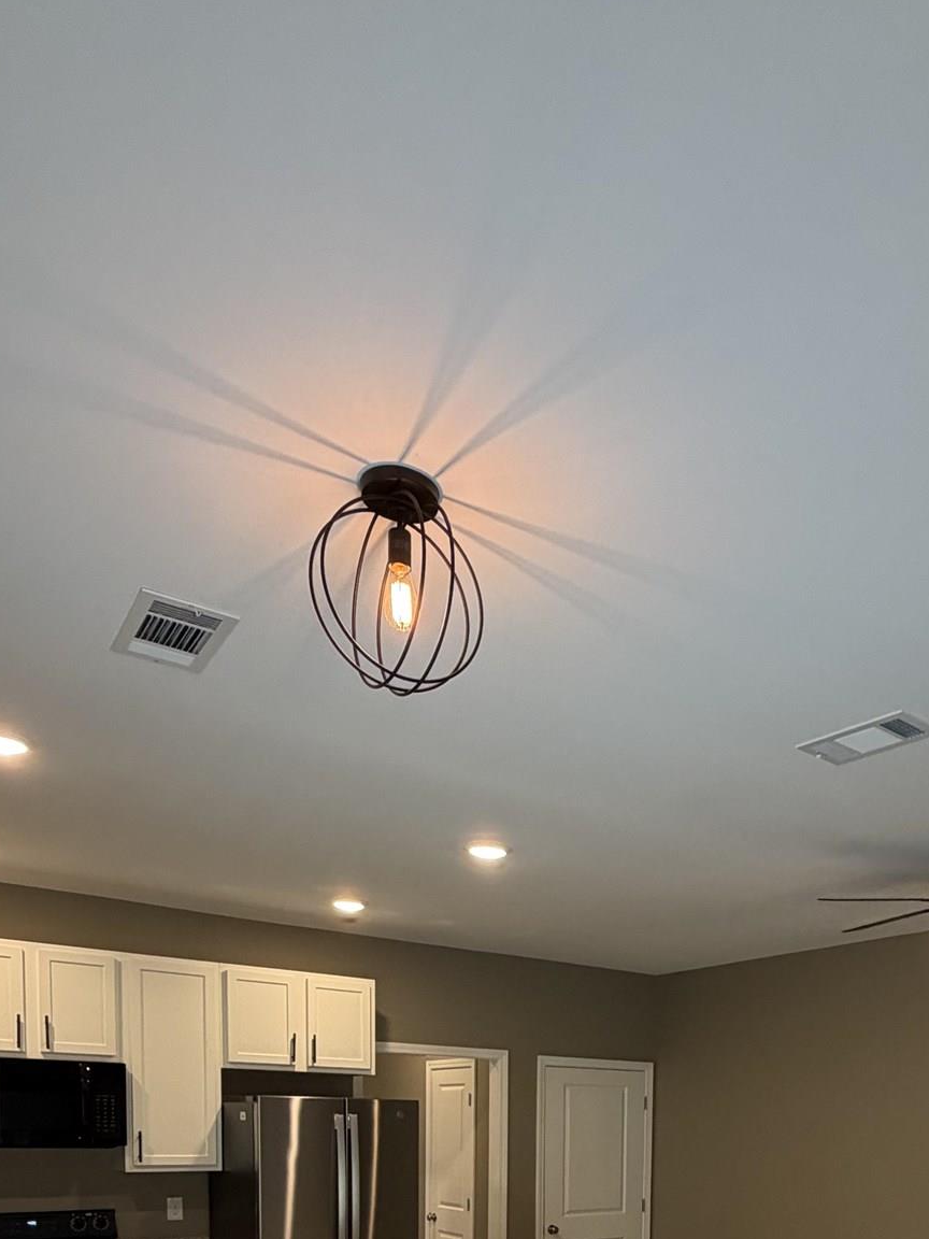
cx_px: 627
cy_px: 1211
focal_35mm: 28
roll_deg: -1.9
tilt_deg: -4.6
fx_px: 1002
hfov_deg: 48.8
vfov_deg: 52.0
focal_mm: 2.22
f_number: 2.2
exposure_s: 1/120
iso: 320
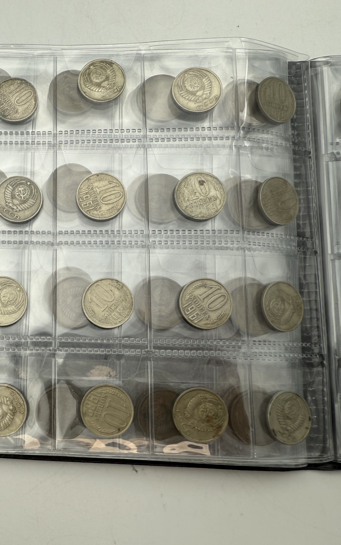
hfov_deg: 35.3
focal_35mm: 34
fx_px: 505
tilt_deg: -81.2
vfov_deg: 56.7
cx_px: 39
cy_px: 273
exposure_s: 1/314
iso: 40
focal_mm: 2.22
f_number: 2.2
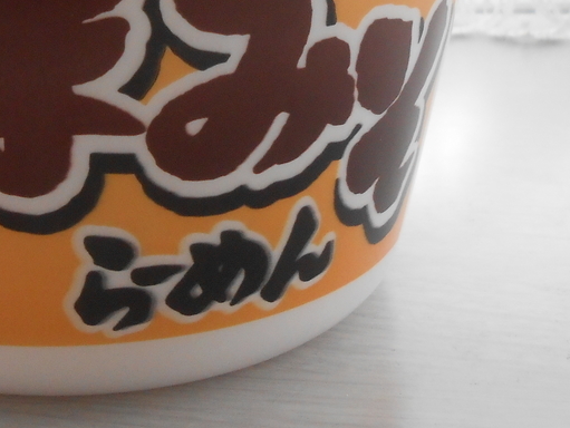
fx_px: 1005
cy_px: 3
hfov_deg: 30.6
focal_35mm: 61
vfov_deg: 23.1
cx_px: 89
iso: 250
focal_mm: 4.6
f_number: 3.5
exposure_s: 1/30
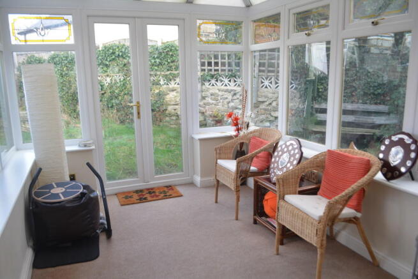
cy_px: 140
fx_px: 314
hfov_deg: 67.4
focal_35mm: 27
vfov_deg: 48.0
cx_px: 209
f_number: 5
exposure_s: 1/100
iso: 400
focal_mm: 18
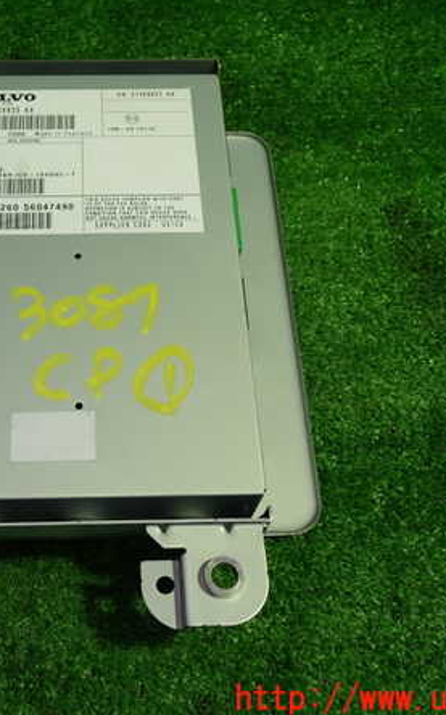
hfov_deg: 29.4
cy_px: 358
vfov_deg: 46.2
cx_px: 116
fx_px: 837
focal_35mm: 43
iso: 160
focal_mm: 5.4
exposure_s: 1/60
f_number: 2.3
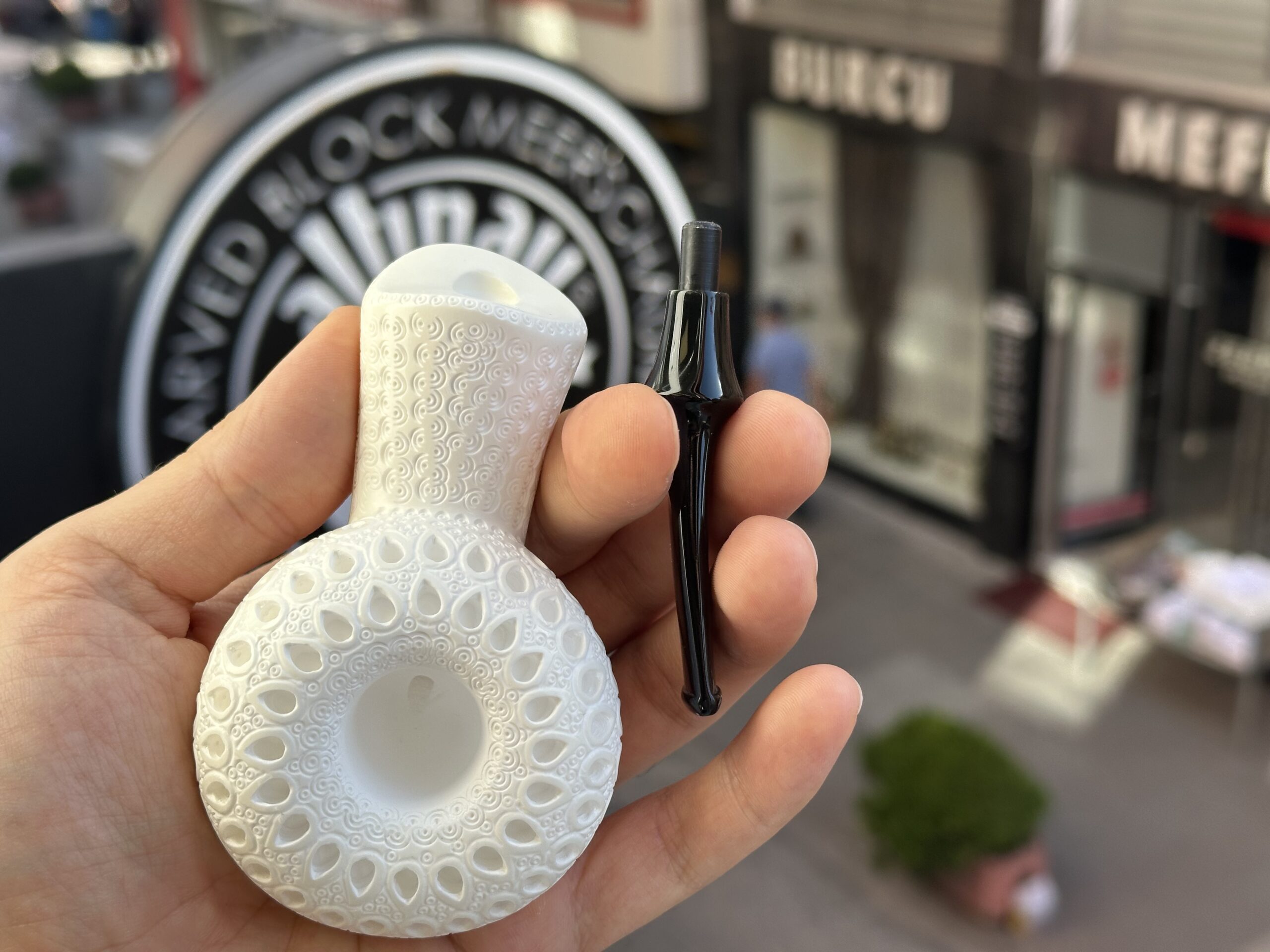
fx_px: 1761
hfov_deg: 39.7
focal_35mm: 48
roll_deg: +2.0
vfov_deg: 30.3
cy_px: 476
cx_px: 635
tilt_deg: -22.0
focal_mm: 6.86
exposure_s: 1/944
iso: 64
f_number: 1.78
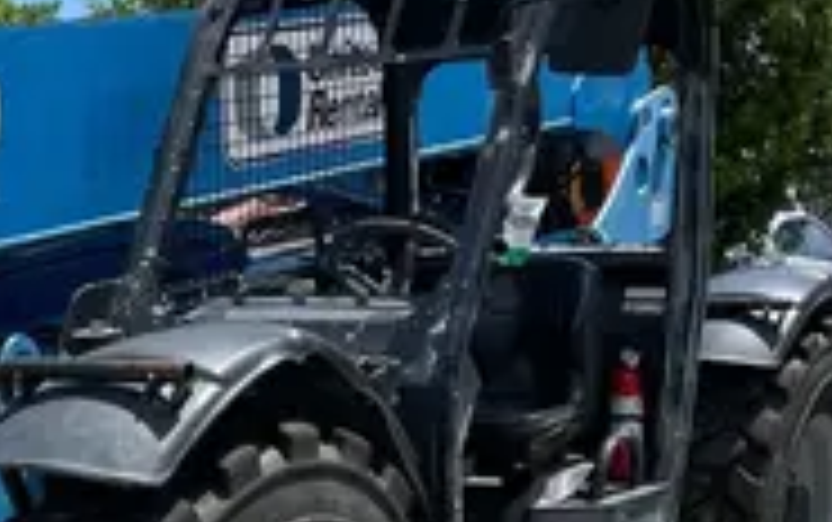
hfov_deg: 23.3
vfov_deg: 15.3
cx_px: -139
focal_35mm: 82
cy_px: 668
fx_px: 1861
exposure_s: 1/2451
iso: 32
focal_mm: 4.2
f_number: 1.6
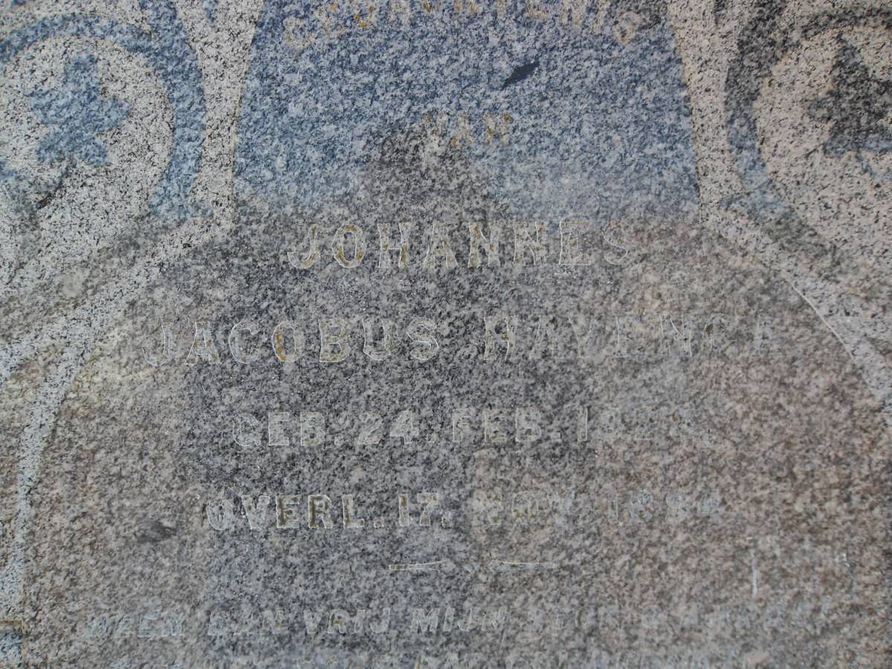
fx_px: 902
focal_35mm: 35
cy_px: 334
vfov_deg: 40.7
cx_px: 446
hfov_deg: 52.6
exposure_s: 1/180
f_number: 3.5
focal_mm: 6.3
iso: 80
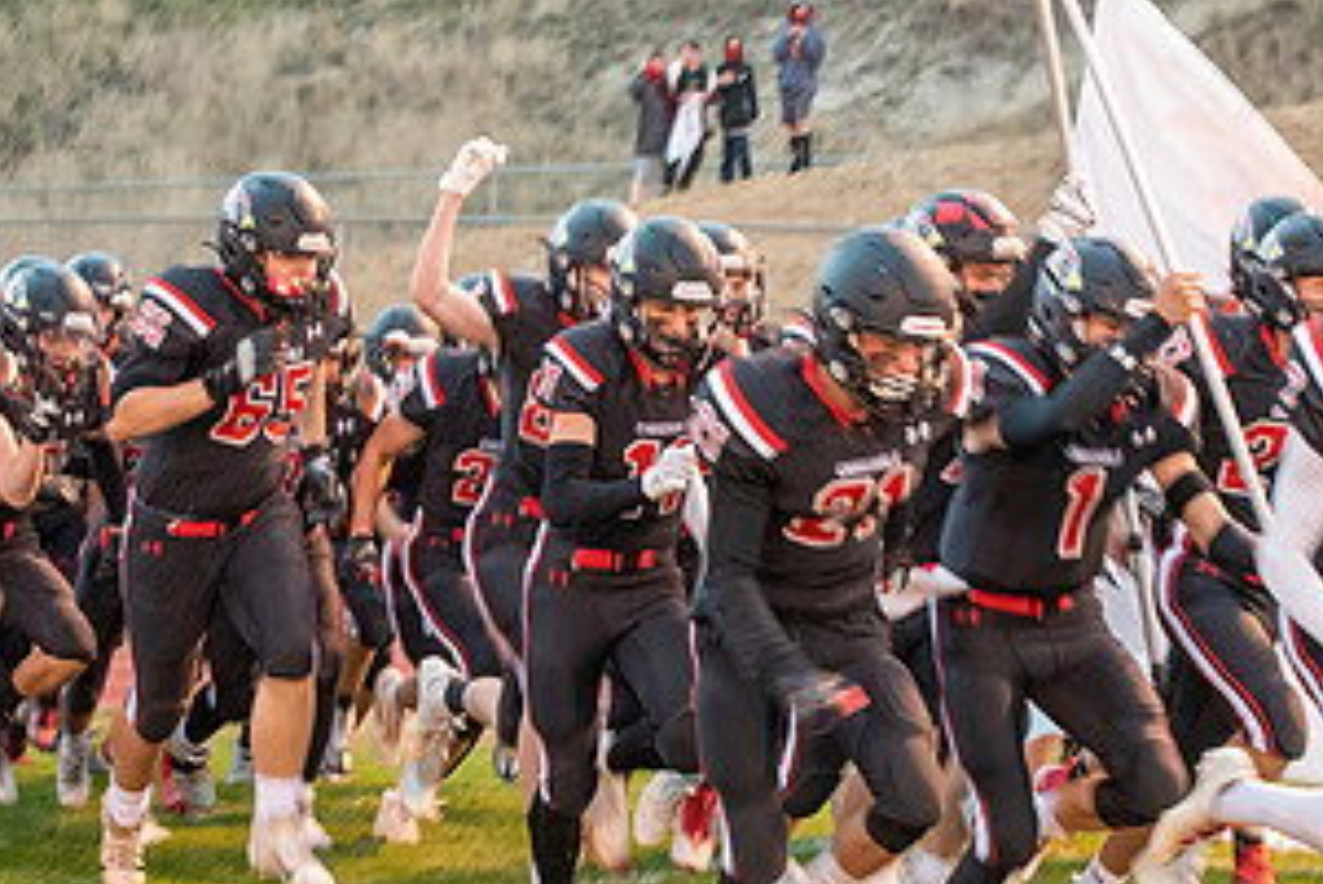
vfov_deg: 10.2
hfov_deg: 15.2
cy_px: 376
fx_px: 4963
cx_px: 743
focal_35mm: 135
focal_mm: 70
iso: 5600
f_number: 2.8
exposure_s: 1/125
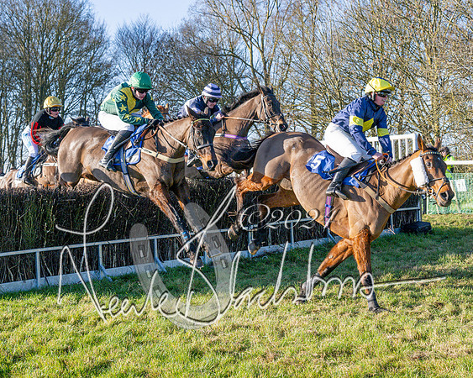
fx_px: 872
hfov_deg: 30.3
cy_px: 191
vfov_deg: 24.5
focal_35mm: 62
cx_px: 266
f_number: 5
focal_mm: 35
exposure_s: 1/1250
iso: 400
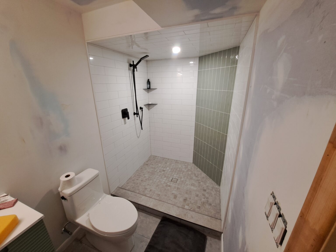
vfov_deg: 89.9
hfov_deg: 106.2
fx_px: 126
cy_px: 126
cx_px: 168
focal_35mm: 13
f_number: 2.2
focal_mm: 1.74
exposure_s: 1/40
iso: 160
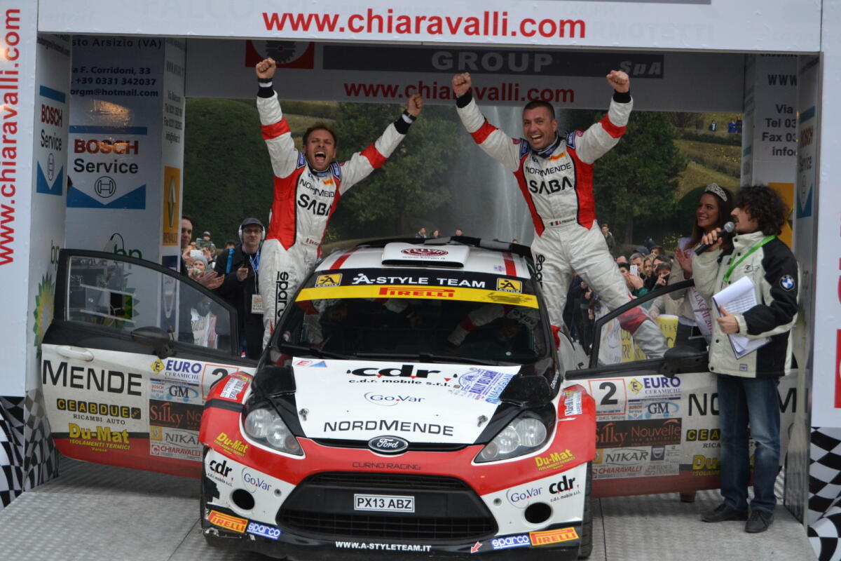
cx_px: 420
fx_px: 1927
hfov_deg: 24.6
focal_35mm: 82
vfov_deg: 16.6
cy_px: 280
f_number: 5.6
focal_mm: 55
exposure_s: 1/500
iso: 800
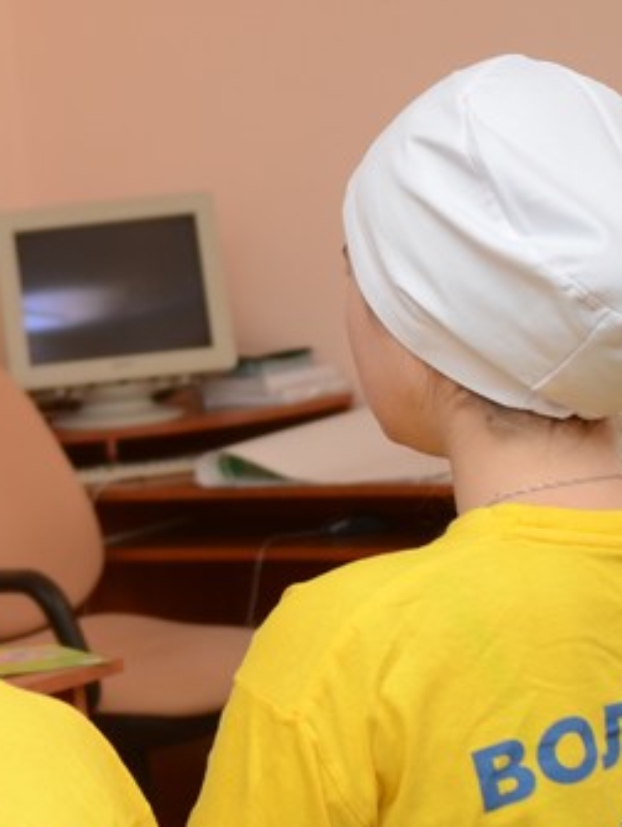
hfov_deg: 11.2
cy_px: 397
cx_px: -508
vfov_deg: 16.0
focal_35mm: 123
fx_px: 2941
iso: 200
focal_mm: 28
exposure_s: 1/250
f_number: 3.5
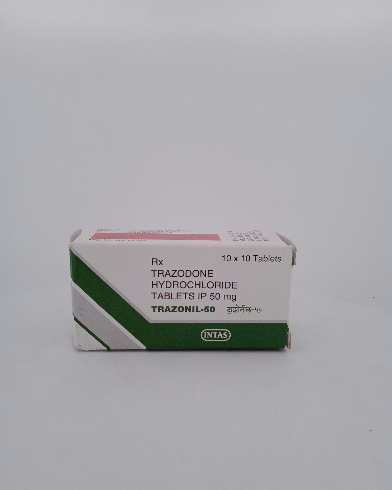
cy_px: 256
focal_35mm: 30
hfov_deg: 48.5
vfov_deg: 58.8
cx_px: 195
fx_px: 435
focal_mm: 3.43
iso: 100
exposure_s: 1/209
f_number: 2.2
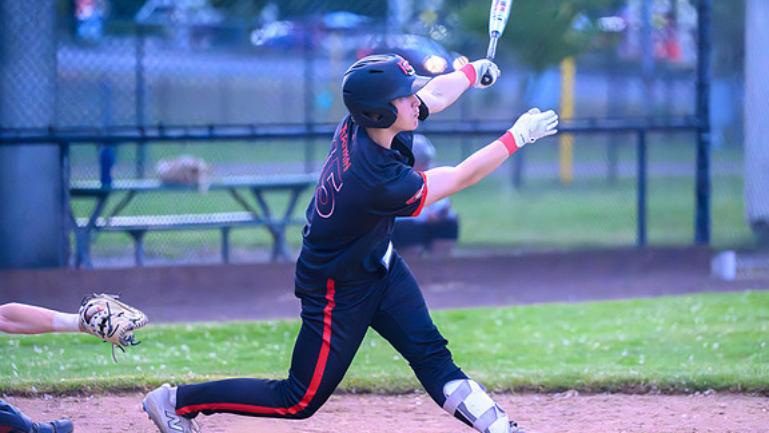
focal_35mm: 238
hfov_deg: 9.1
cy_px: 175
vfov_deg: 5.1
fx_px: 4853
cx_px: 411
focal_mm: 165
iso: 12800
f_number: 2.8
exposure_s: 1/2500
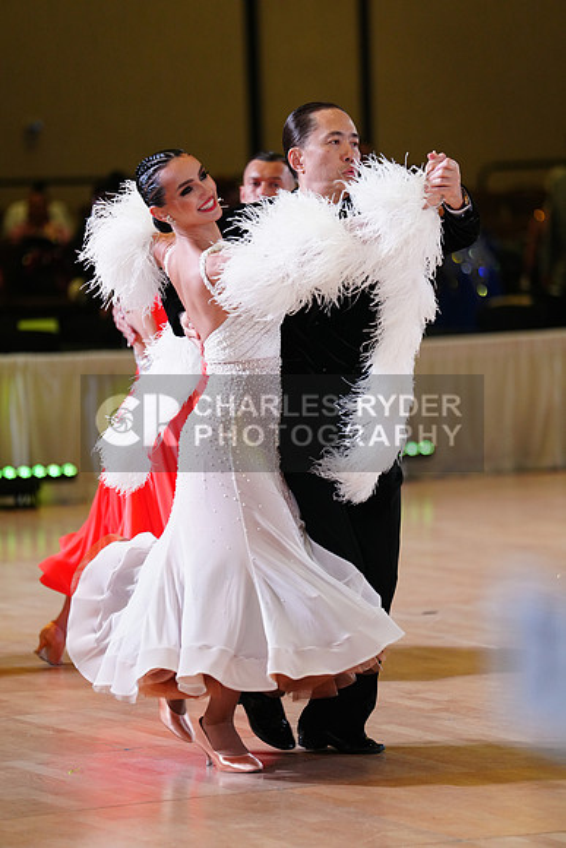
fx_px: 4360
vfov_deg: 11.1
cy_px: 424
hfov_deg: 7.4
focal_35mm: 185
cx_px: 283
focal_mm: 185
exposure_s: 1/400
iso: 2000
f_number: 2.8
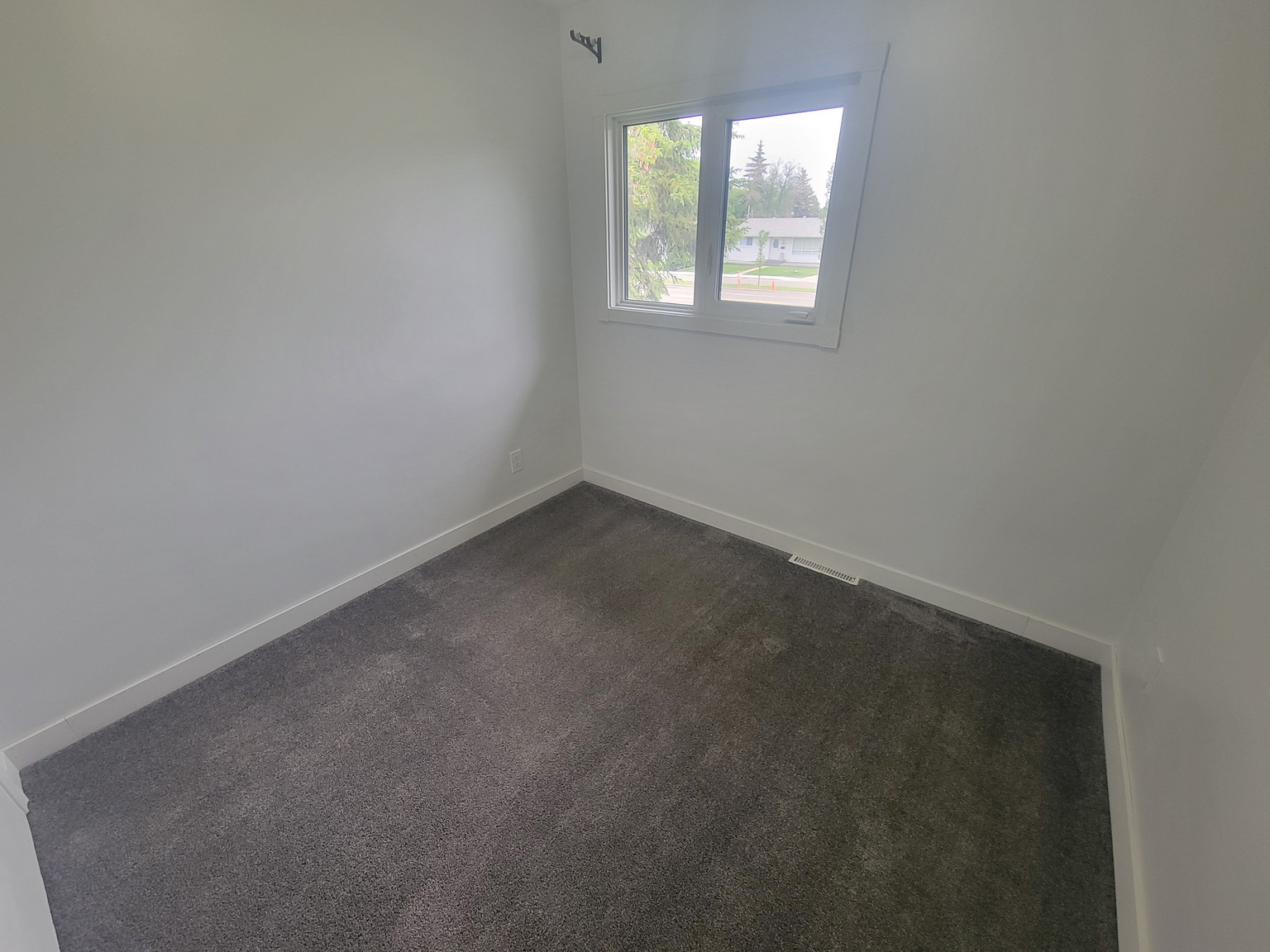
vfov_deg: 89.9
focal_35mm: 13
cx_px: 635
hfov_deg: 106.2
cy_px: 476
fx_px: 477
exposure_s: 1/60
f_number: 2.2
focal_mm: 2.2
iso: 125
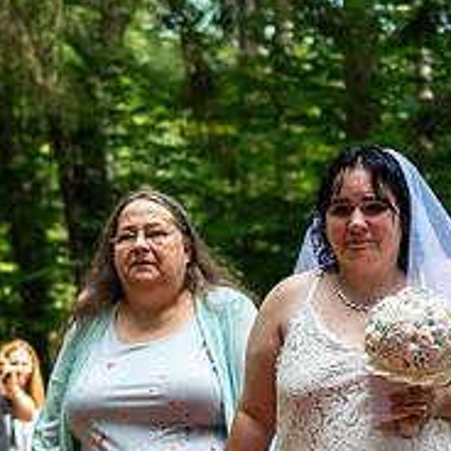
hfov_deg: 9.7
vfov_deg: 9.6
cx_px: 304
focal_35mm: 181
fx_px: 2668
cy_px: 450
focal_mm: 35
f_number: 2
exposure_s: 1/2500
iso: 80
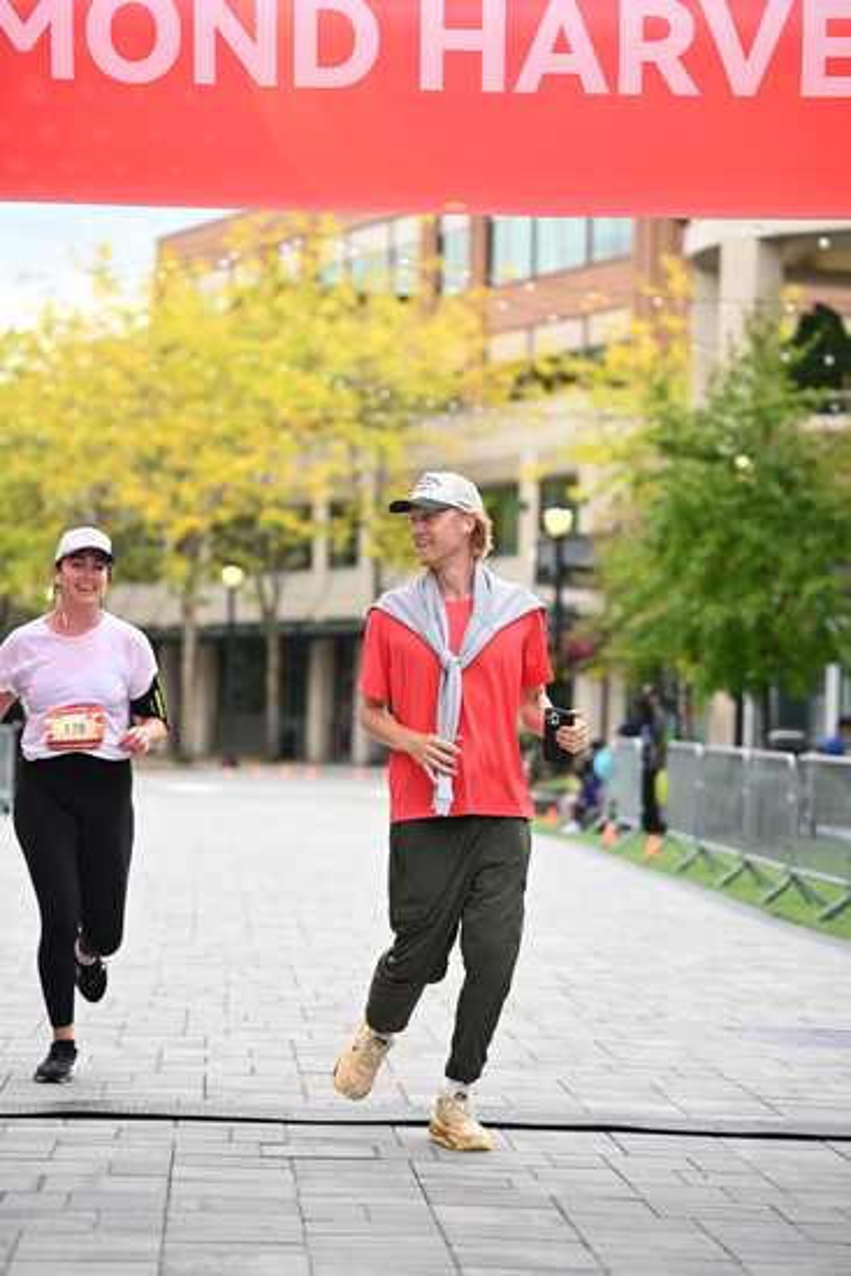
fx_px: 3437
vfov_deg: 21.0
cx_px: 426
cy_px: 638
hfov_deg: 14.1
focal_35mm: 97
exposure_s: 1/2000
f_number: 2.8
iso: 640
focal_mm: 97
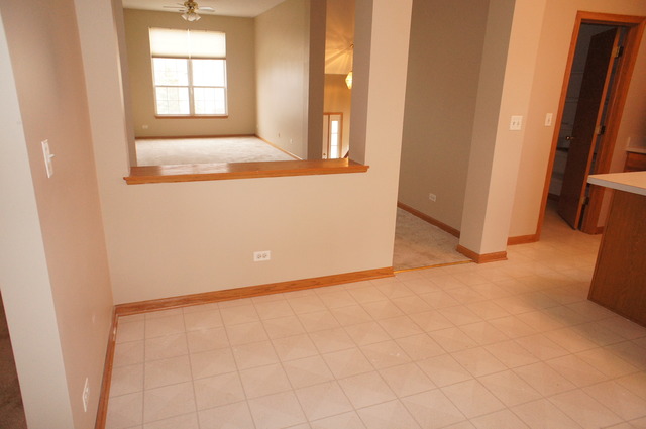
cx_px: 323
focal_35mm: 24
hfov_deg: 73.8
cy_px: 214
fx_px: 430
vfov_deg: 53.0
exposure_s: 1/80
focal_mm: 16
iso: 1600
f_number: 4.5
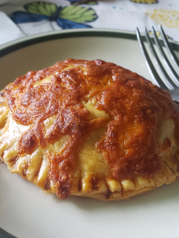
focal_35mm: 33
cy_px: 138
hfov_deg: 42.9
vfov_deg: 55.1
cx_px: 85
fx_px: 228
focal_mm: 4.3
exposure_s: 1/30
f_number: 2.4
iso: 320
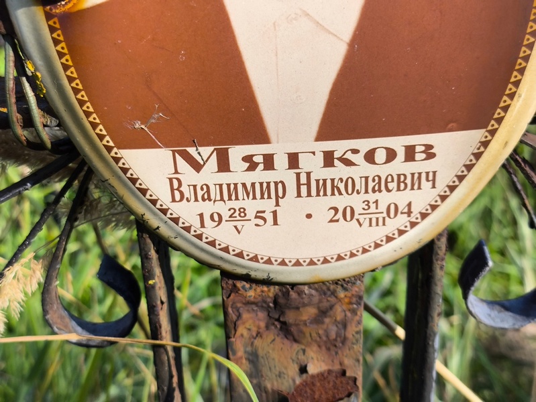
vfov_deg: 29.1
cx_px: 268
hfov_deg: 38.2
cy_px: 201
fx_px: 775
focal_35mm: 50
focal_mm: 4.71
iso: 50
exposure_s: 1/499
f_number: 1.7
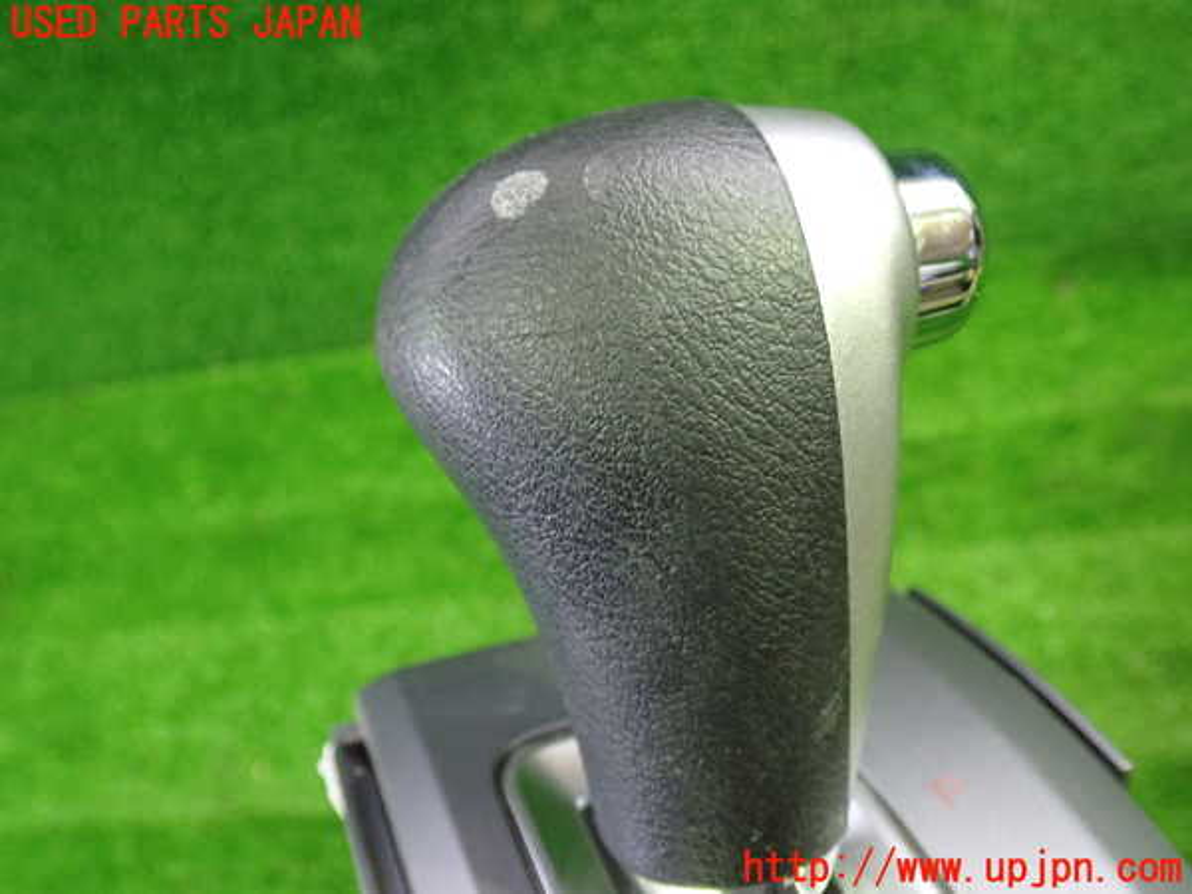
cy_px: 447
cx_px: 596
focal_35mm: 36
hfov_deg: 51.4
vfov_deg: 39.7
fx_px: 1240
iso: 800
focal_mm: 6.37
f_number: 2.5
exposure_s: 1/30
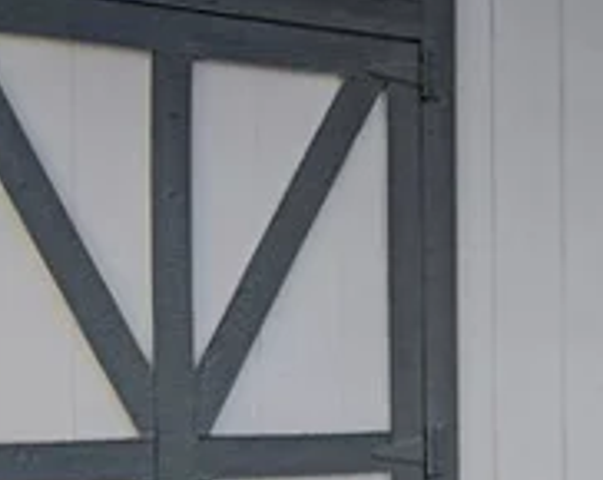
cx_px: 292
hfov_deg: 25.8
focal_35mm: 74
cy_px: 377
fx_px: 1319
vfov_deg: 20.4
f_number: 8
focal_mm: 14
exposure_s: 1/640
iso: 800
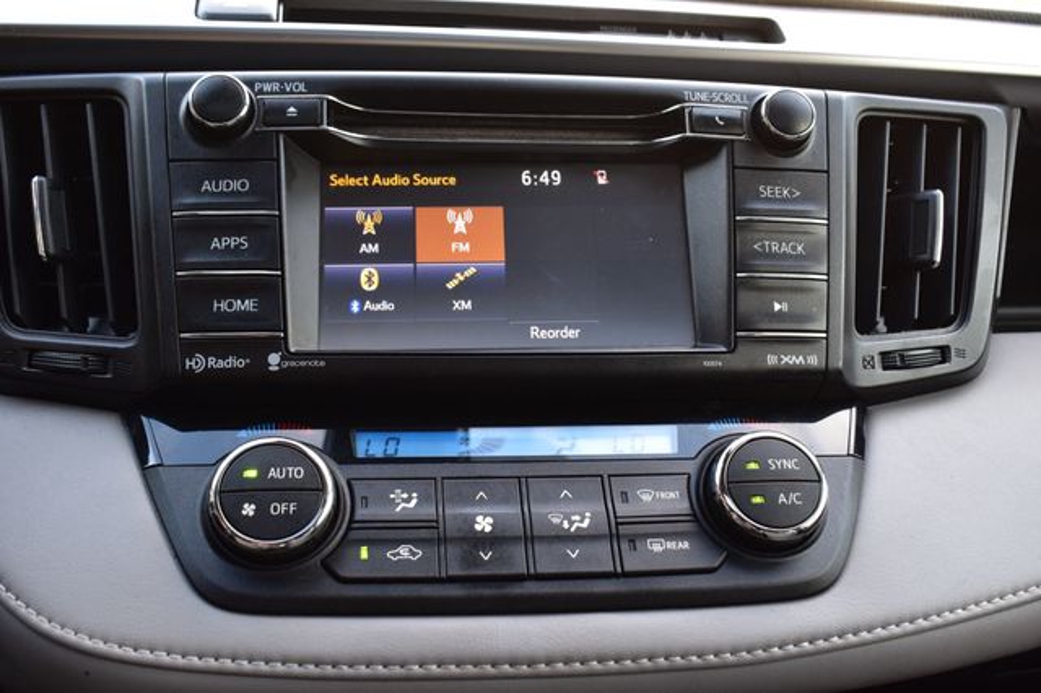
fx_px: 1214
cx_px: 520
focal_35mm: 42
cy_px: 346
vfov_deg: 31.9
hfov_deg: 46.4
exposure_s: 1/30
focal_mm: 28
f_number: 7.1
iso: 400
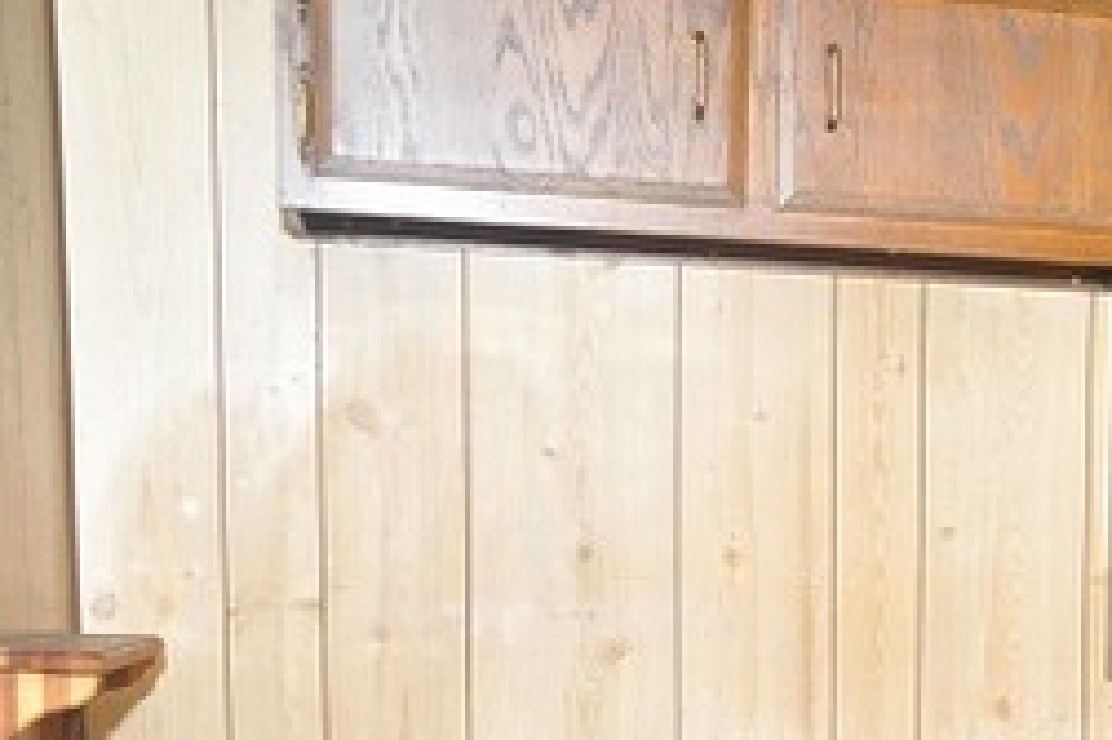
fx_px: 2478
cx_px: 1356
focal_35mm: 80
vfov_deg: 16.2
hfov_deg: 23.1
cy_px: 906
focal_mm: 21
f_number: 4
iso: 800
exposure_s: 1/60
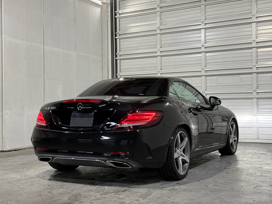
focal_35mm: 48
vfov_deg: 30.3
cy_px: 102
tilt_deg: +0.7
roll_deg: +0.5
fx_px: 377
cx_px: 136
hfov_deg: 39.7
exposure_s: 1/60
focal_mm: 6.76
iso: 100
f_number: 1.78
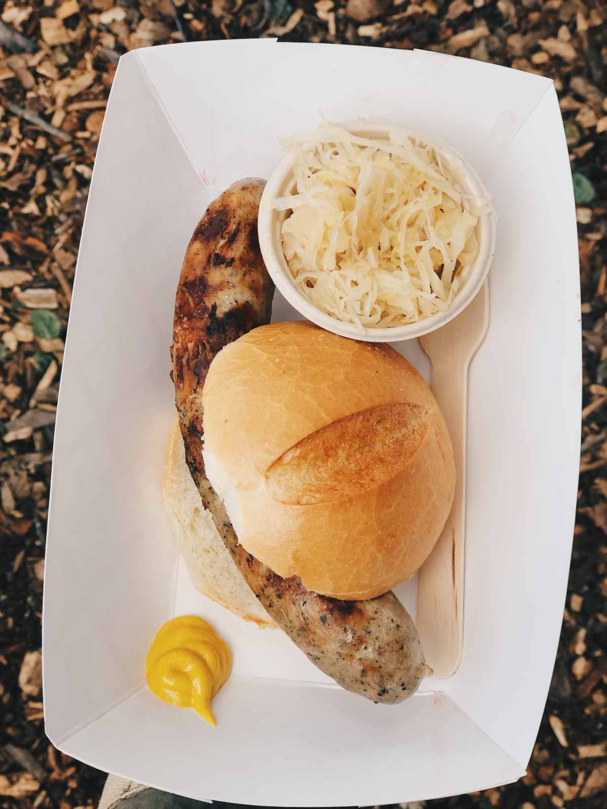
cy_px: 404
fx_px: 1333
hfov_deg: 25.7
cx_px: 304
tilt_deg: -68.4
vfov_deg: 33.8
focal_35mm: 57
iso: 25
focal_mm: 6.6
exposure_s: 1/60
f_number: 2.8
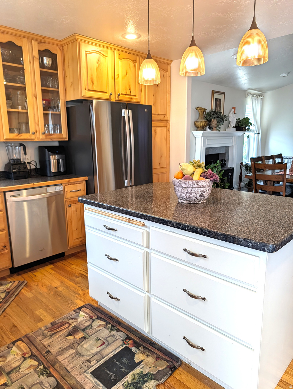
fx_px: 270
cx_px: 146
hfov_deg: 56.9
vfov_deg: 71.5
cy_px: 194
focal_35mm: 24
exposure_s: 1/60
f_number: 1.68
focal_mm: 6.9
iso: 40
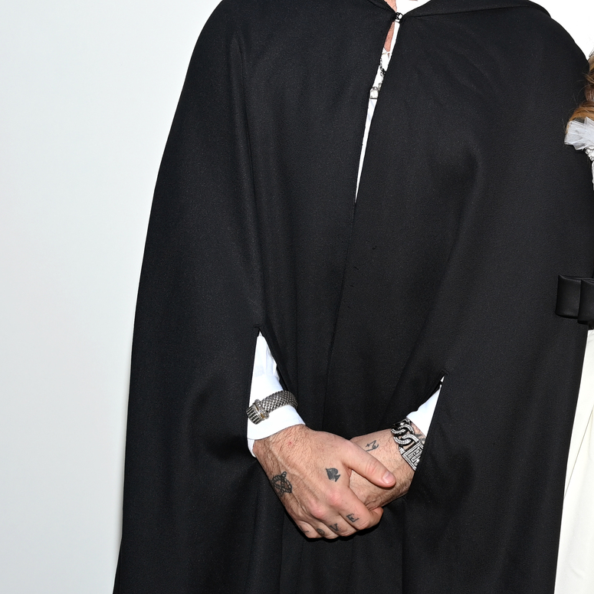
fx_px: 1961
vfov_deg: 17.1
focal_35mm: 101
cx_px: 615
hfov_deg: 16.8
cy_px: 113
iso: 400
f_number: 7.1
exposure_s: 1/200
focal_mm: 48
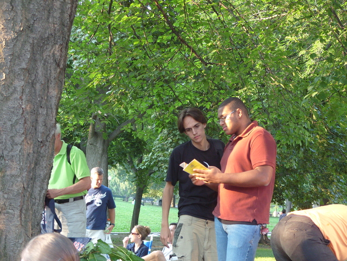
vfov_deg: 17.4
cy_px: 130
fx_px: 852
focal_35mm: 85
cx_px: 174
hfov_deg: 23.0
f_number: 3.4
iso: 200
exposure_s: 1/60
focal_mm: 18.9
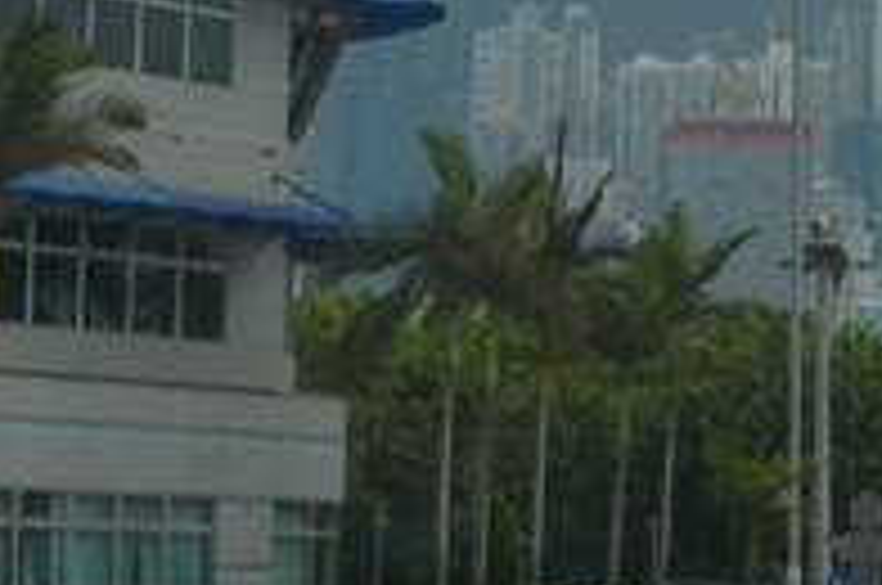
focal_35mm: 267
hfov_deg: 7.7
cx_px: 1040
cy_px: -500
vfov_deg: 5.1
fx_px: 6531
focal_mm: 34
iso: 125
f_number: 8
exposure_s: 1/250
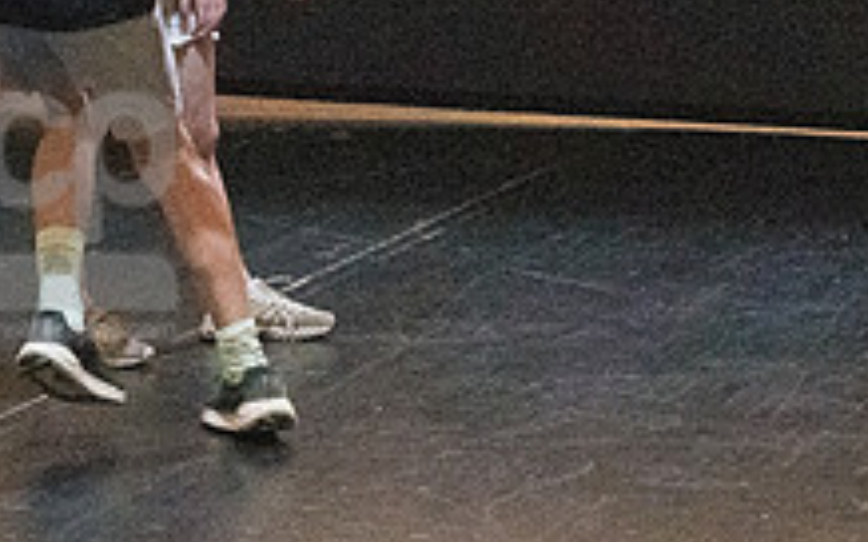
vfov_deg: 6.7
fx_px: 4611
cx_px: 56
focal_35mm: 195
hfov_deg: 10.7
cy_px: 203
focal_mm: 48
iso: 25600
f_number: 5.6
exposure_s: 1/400
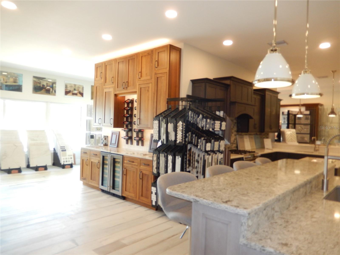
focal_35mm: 25
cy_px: 128
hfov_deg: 69.4
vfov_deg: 54.9
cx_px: 170
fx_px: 246
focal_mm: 4.5
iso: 200
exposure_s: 1/30
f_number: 3.4
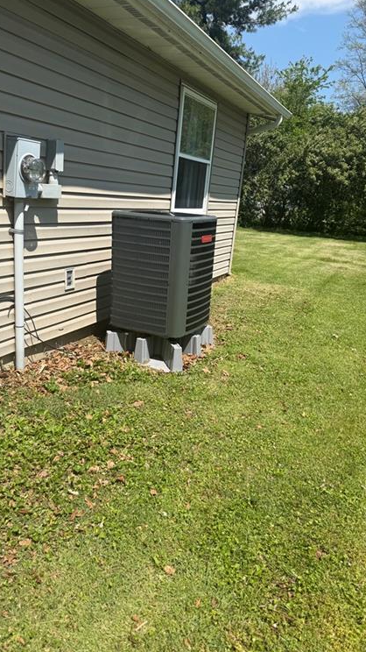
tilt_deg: -15.3
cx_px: 176
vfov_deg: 69.9
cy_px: 330
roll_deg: -6.0
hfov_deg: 42.9
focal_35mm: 27
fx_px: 466
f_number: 1.78
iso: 80
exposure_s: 1/4167
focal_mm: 6.76
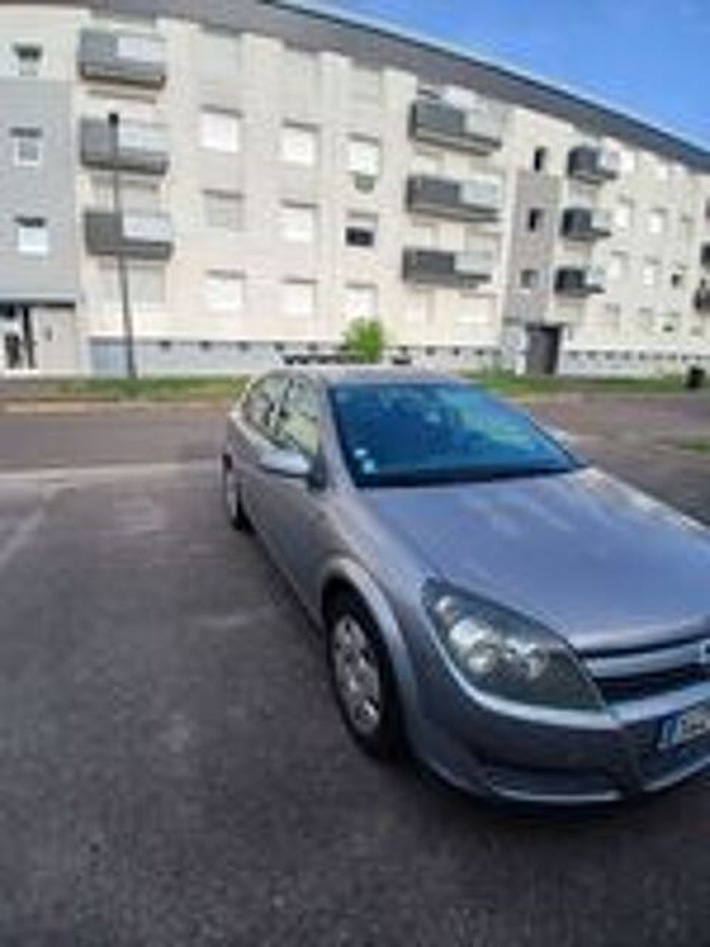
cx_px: 355
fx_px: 465
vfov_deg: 91.0
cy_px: 474
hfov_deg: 74.7
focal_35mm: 17
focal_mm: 1.4
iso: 50
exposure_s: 1/545
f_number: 2.2
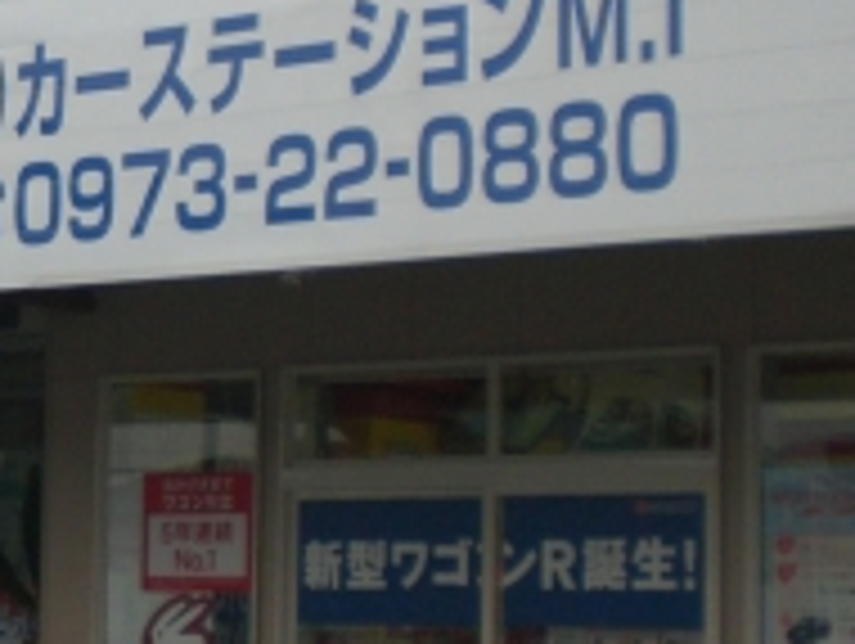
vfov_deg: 11.6
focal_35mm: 128
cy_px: 176
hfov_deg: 14.8
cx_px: -225
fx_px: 3166
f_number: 3.1
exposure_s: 1/125
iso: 100
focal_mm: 6.3
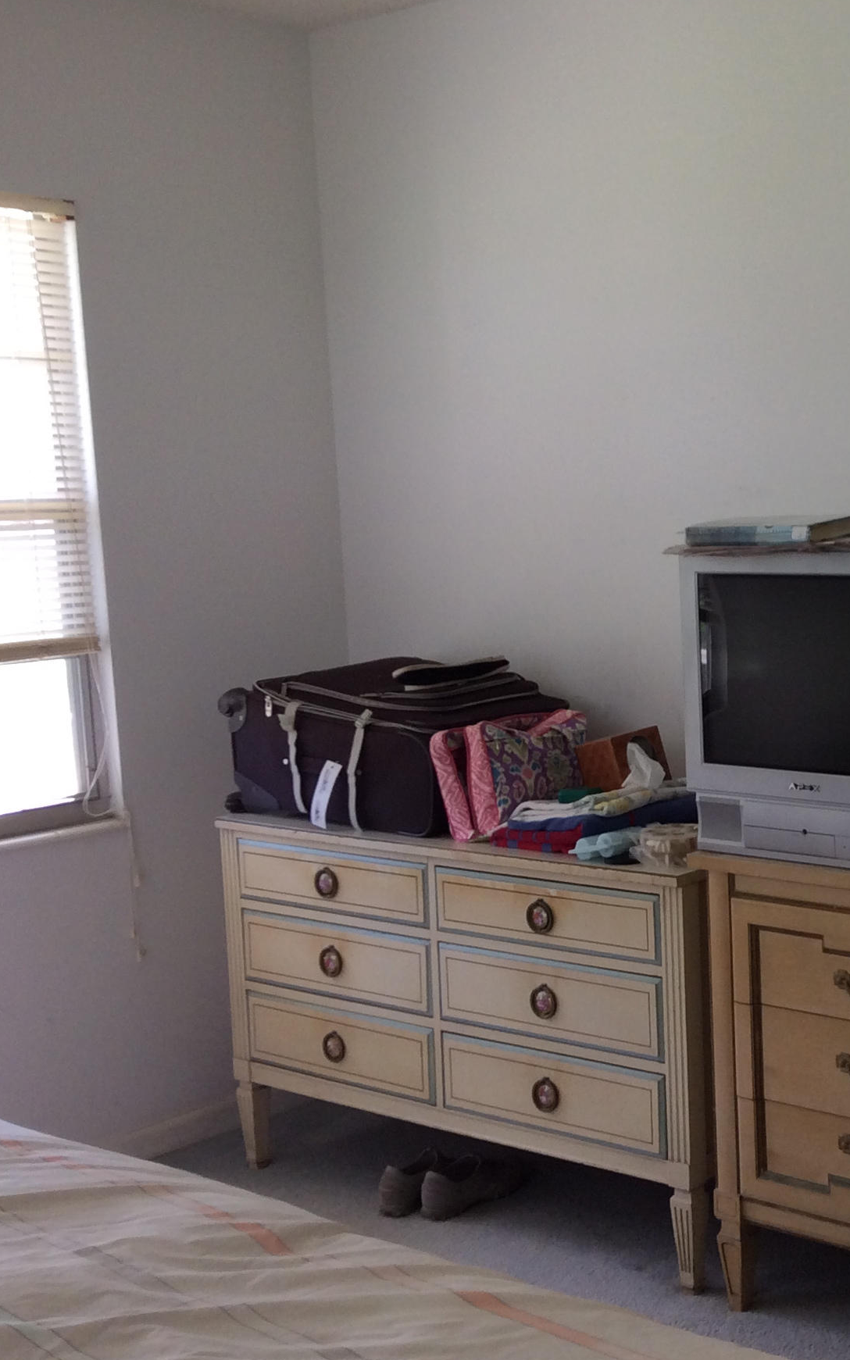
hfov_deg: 23.9
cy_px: 701
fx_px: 1928
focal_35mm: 52
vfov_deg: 38.9
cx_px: 823
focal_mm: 3.3
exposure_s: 1/40
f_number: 2.4
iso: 40
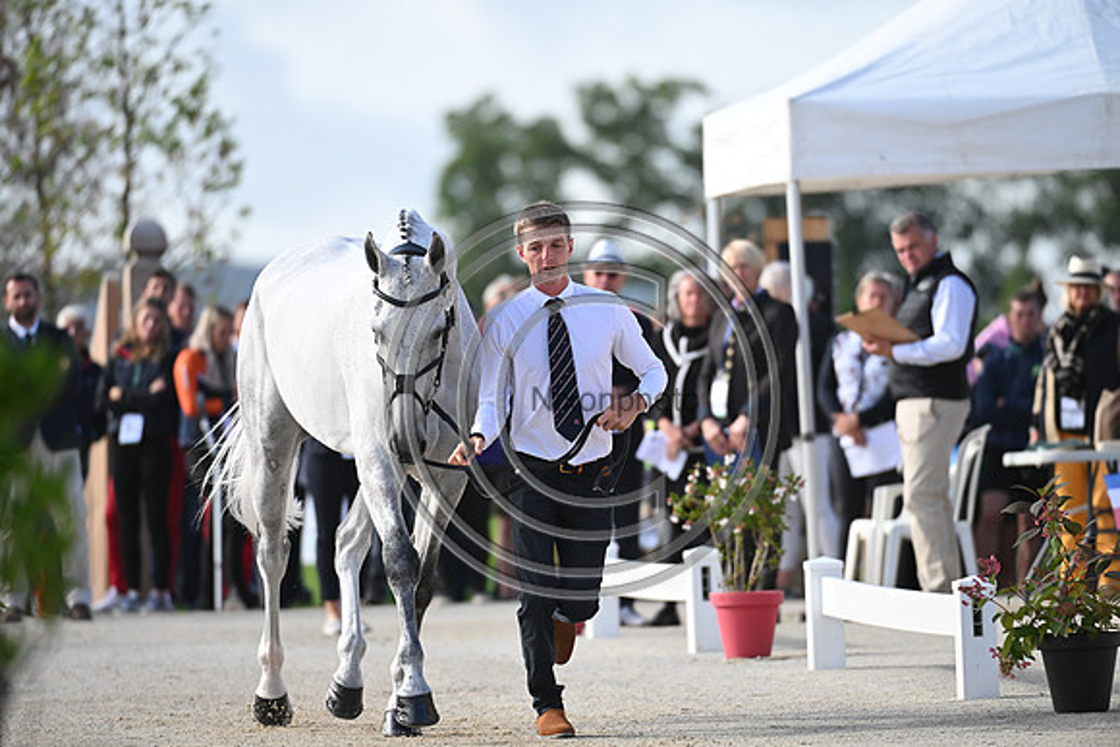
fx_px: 11824
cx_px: 560
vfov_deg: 3.6
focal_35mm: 380
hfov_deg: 5.4
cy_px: 374
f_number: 5
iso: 800
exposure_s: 1/1600
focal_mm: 380
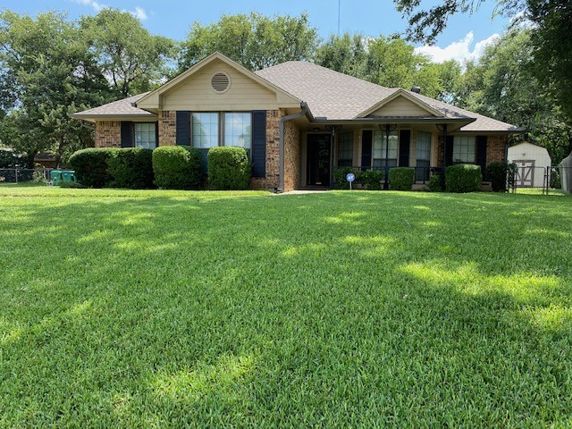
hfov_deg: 67.3
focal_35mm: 26
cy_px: 214
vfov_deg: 53.1
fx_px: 430
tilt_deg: -3.5
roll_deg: -0.6
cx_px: 286
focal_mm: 4.25
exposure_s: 1/640
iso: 32
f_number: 1.8
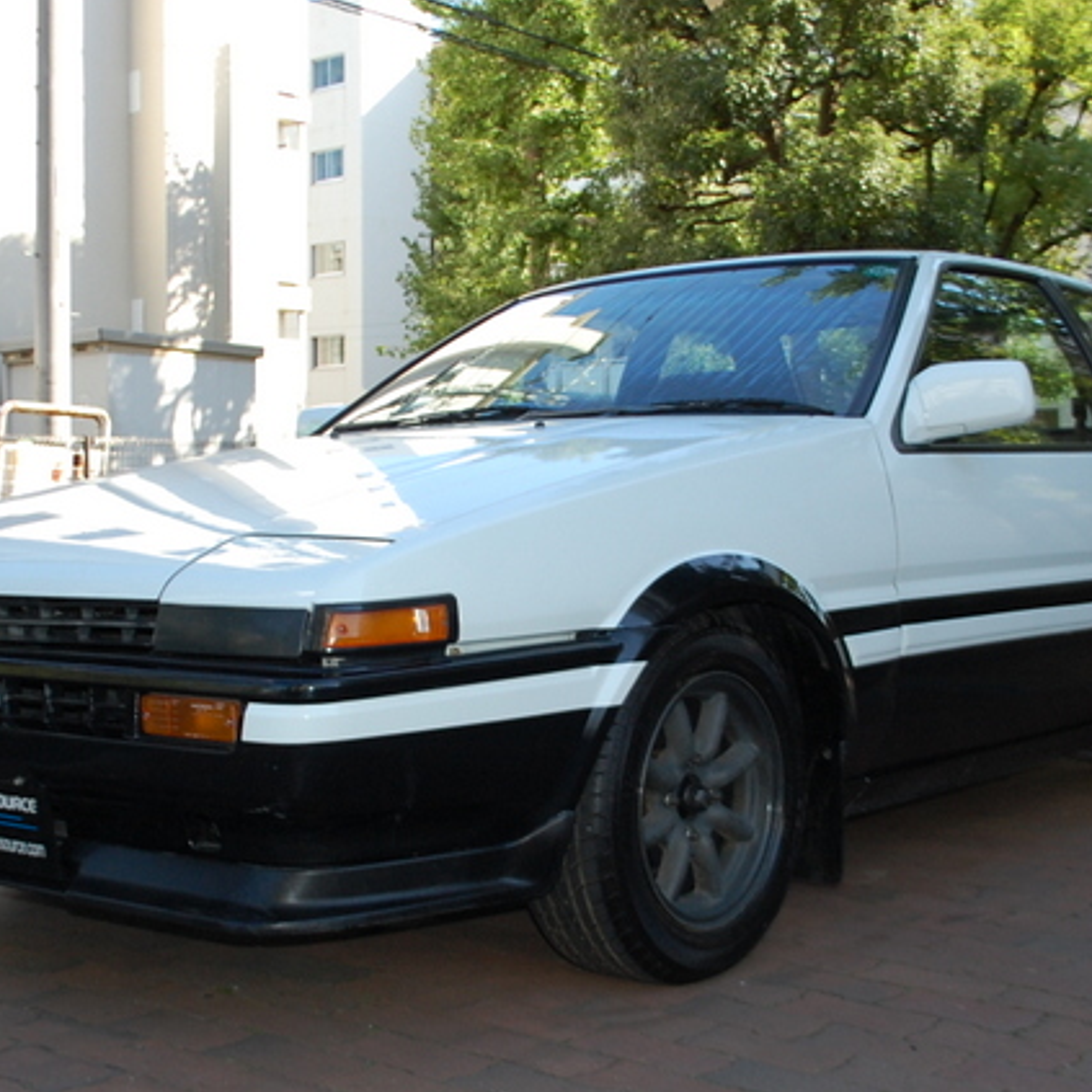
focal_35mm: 53
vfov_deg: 32.2
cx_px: 514
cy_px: 605
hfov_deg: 32.2
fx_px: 1892
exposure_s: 1/500
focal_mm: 22
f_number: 5
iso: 400
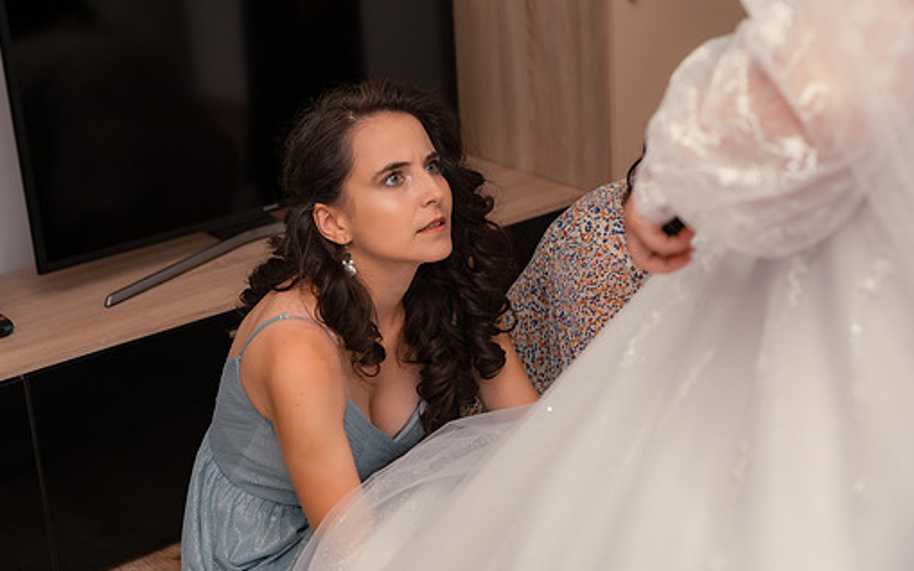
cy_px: 248
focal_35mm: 65
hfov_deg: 31.5
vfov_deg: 20.0
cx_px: 413
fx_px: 1619
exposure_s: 1/125
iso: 500
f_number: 3.5
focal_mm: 56
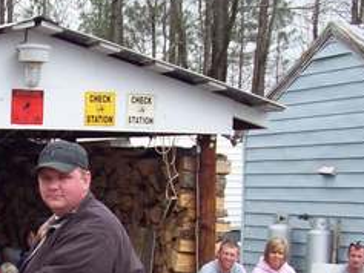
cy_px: 298
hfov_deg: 19.0
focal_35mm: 100
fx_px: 1052
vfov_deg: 14.5
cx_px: -18
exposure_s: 1/484
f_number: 2.8
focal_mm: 6.2
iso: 80
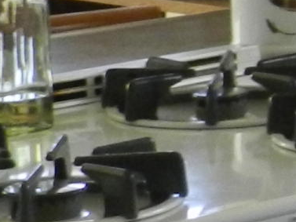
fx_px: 2583
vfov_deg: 4.9
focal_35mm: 302
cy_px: -61
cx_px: 1069
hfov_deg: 5.8
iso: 400
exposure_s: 1/25
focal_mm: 6.7
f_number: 4
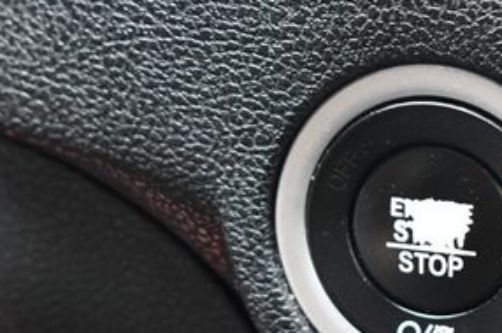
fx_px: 1964
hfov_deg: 14.5
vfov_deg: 9.7
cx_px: 428
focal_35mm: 141
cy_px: 259
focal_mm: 42
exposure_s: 1/125
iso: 2000
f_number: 5
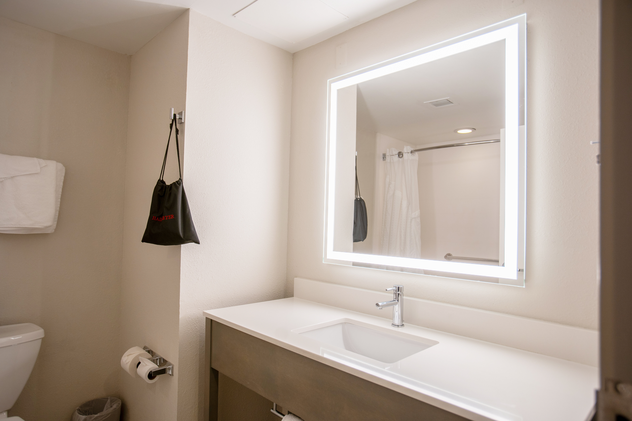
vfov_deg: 57.2
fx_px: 386
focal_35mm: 22
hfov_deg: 78.6
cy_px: 210
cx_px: 316
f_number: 4
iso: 200
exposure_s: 1/60
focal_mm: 22
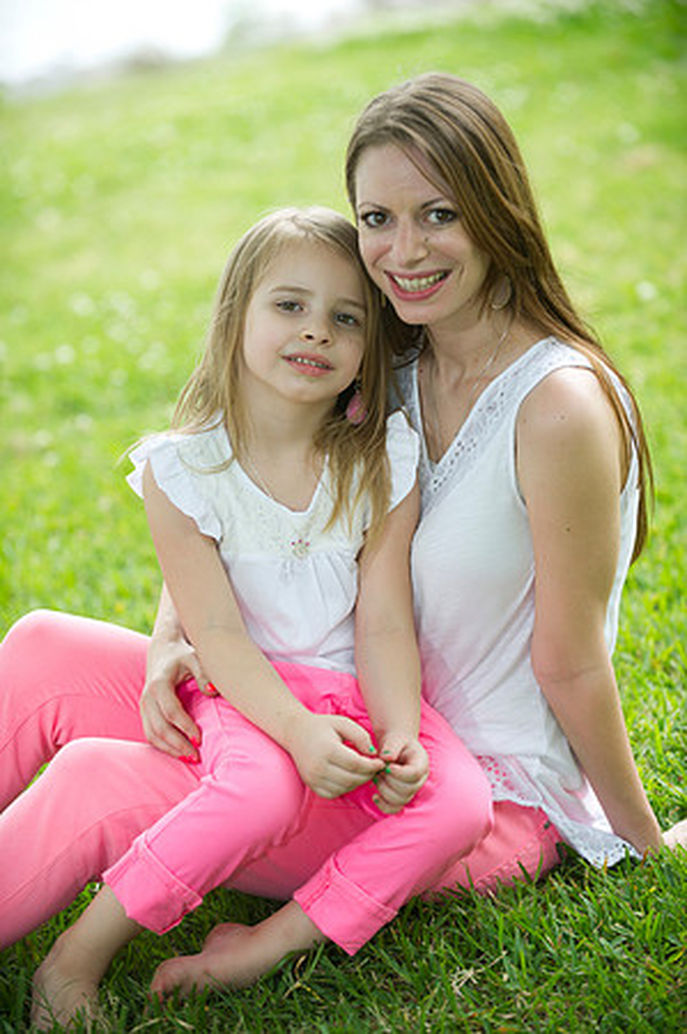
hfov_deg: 11.4
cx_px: 344
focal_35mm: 120
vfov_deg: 17.1
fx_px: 3443
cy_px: 517
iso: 200
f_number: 2.8
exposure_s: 1/200
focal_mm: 120
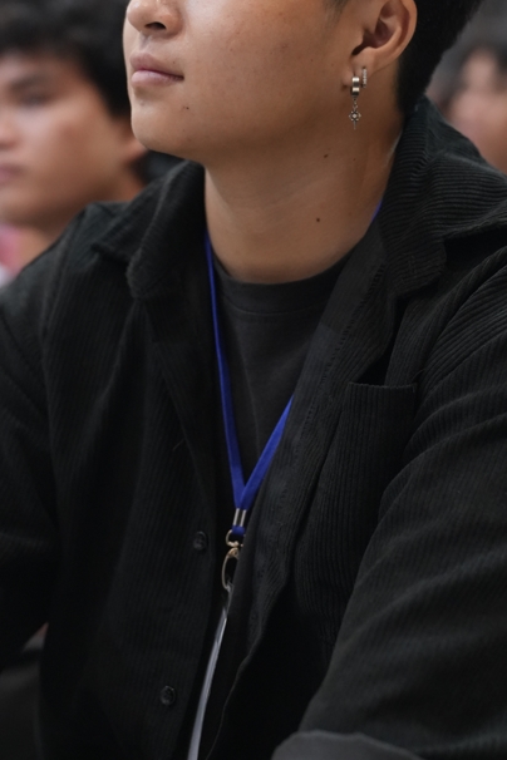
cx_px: 250
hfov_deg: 12.3
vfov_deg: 18.3
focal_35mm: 111
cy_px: 185
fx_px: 2345
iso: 4000
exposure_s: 1/200
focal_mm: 69
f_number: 2.8
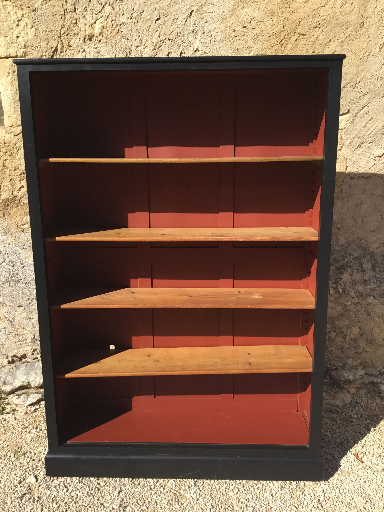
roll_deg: +3.4
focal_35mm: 31
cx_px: 192
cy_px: 256
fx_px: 459
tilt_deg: -13.3
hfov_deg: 45.4
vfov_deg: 58.4
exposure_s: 1/947
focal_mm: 3.3
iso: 25
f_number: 2.4
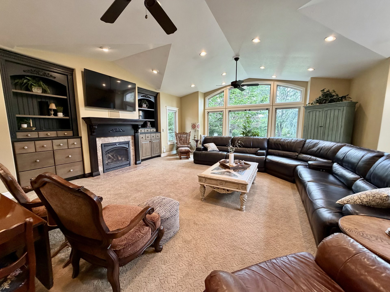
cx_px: 195
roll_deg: +0.5
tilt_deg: -7.8
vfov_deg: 85.7
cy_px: 146
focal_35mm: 14
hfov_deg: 102.1
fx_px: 158
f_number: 2.2
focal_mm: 2.22
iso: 250
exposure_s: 1/60
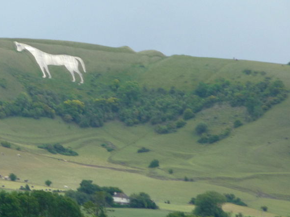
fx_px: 4088
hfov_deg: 4.1
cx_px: 82
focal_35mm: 488
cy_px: 85
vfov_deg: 3.0
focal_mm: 47
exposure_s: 1/320
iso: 100
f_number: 4.9
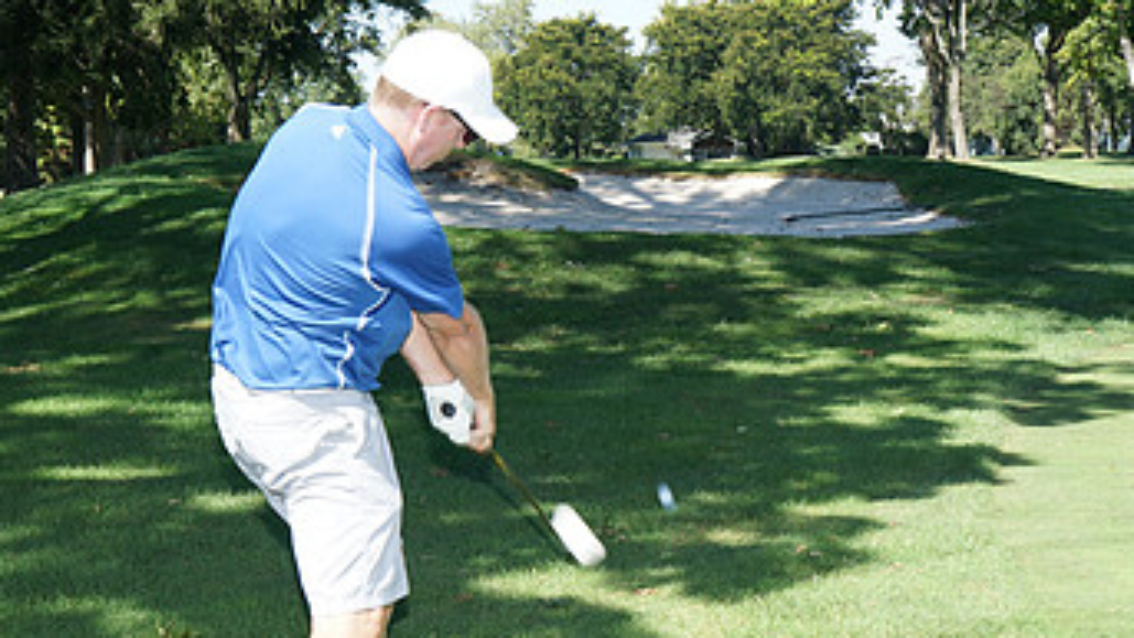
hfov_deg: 27.2
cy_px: 398
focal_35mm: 78
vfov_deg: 15.5
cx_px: 506
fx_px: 2346
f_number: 8
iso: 200
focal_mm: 44
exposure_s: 1/200
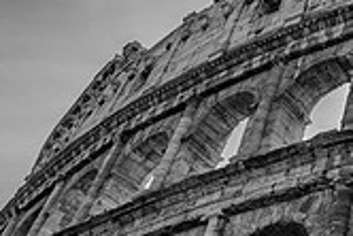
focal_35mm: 63
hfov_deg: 27.0
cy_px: 109
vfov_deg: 21.6
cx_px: 455
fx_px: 618
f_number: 8
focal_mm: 12
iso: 160
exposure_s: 1/60
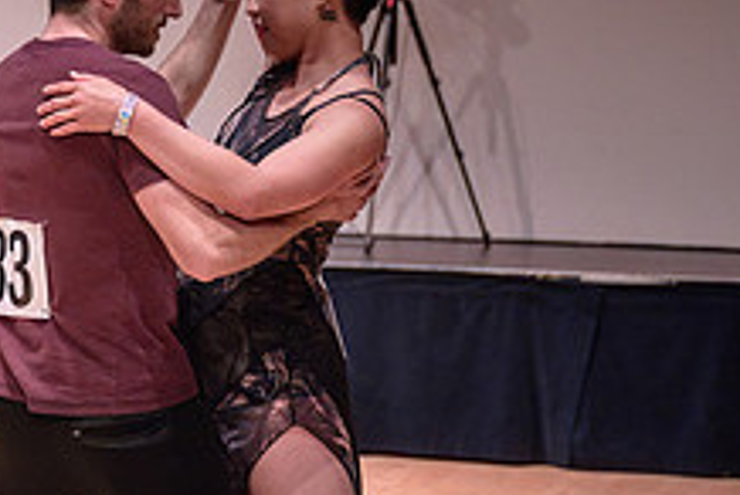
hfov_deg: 12.4
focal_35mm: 163
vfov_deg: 8.4
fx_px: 3355
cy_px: 165
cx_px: -86
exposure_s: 1/200
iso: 1600
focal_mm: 49
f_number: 2.8
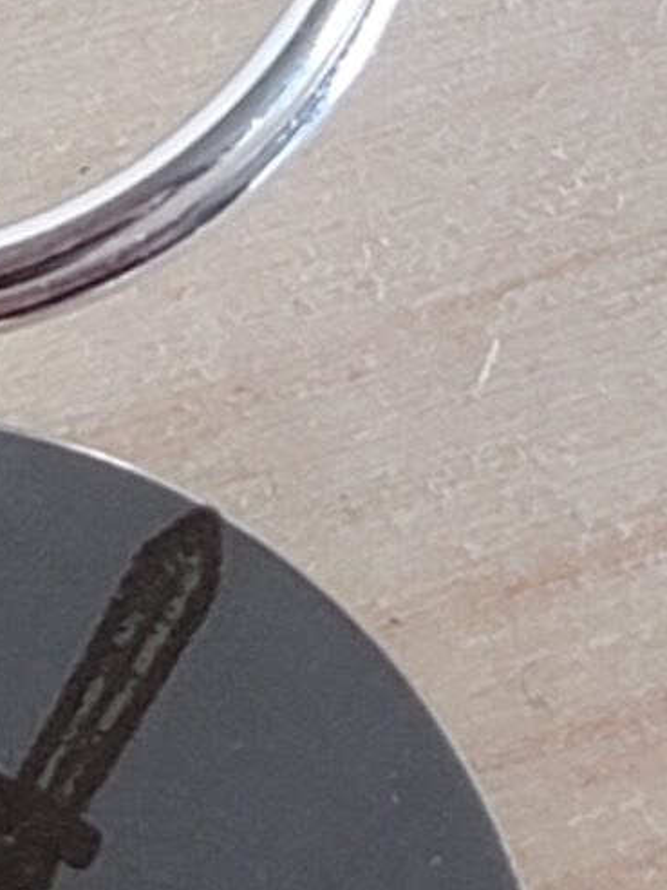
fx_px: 3340
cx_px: -98
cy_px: -78
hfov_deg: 11.2
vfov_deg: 14.8
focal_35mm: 130
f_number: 1.8
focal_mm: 7
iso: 160
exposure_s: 1/120
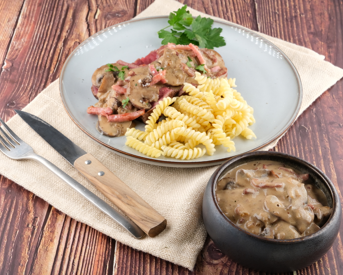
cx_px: 162
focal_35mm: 68
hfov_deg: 27.9
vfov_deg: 22.5
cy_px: 137
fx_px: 690
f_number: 11
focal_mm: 40.1
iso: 400
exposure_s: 1/60
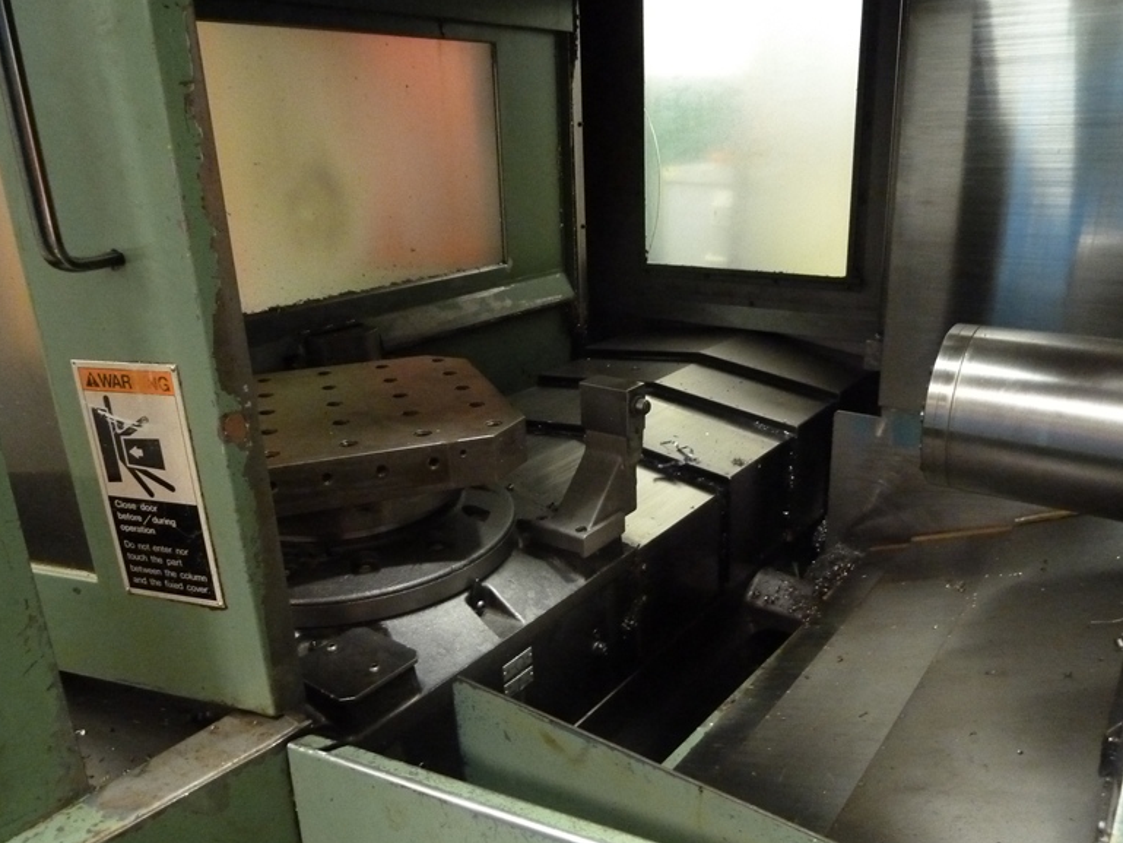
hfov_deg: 67.3
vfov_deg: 53.1
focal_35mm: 26
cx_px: 580
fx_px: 844
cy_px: 432
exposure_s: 1/10
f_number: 3.3
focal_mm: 4.1
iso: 800
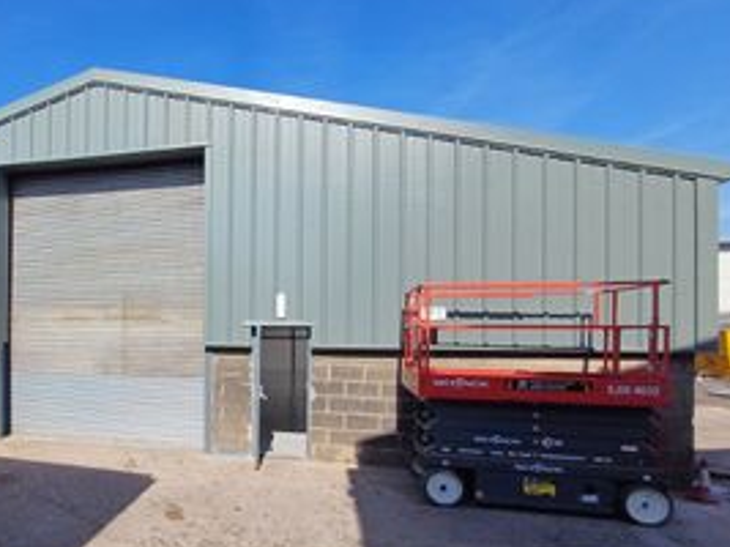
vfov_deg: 56.2
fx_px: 506
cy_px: 336
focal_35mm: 24
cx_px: 205
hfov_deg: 68.1
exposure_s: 1/988
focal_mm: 1.64
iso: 40
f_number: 2.2
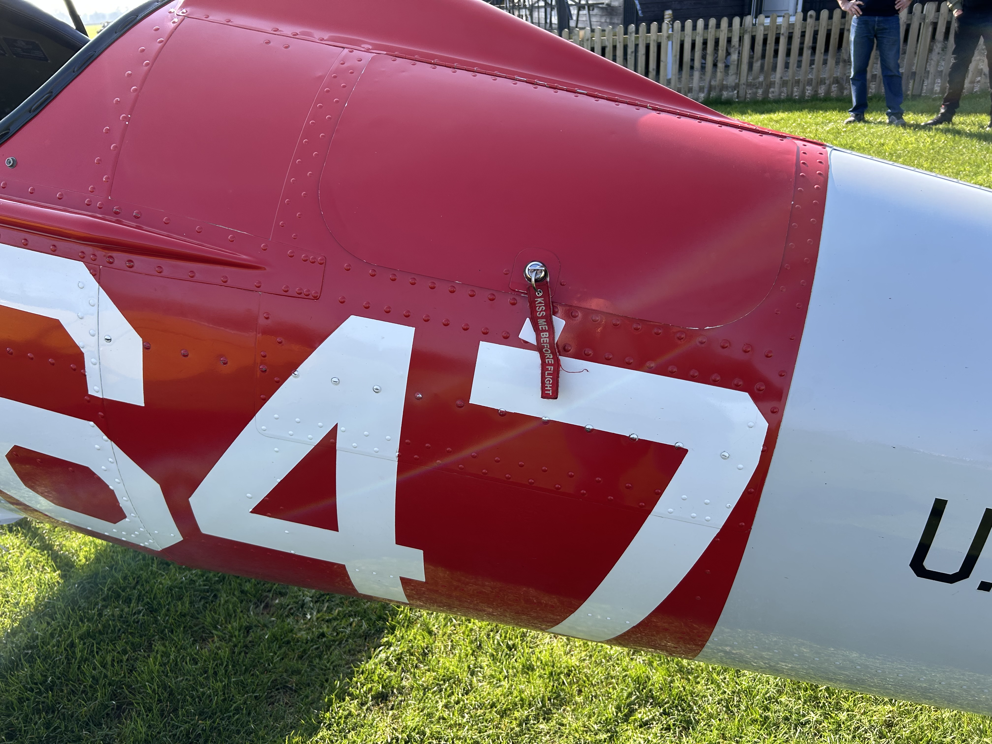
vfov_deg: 53.1
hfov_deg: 67.3
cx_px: 496
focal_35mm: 26
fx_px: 745
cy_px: 372
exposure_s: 1/894
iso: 50
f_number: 1.5
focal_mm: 5.7
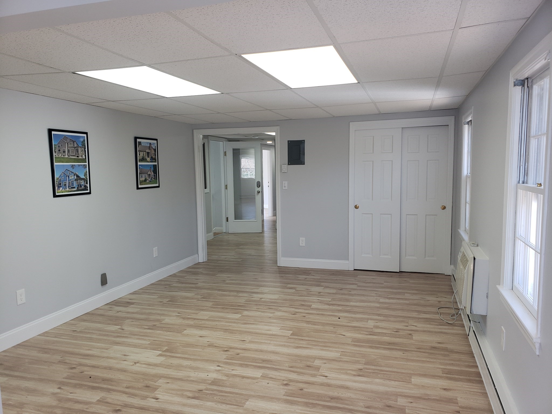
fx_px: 415
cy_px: 207
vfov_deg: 53.1
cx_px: 276
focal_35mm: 26
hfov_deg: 67.3
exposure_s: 1/120
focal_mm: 4.3
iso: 100
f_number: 2.4
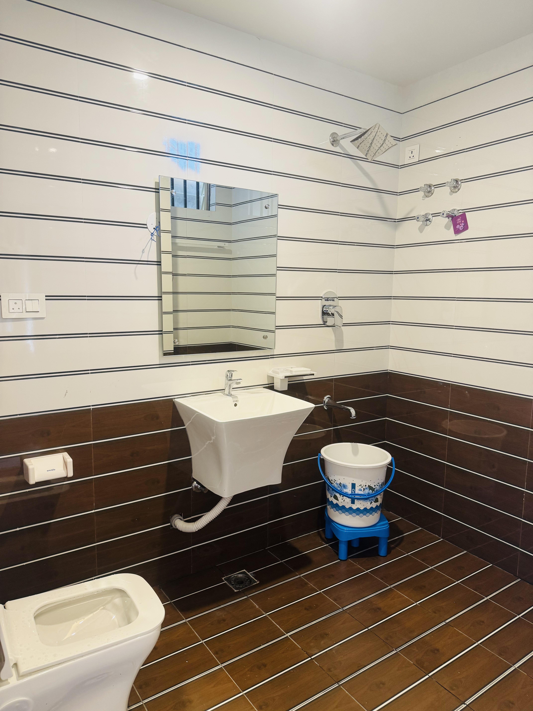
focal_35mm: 24
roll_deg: -1.3
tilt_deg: -8.2
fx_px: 493
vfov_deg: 71.6
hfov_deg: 56.8
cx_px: 266
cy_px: 356
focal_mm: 6.76
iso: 160
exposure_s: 1/50
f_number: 1.78
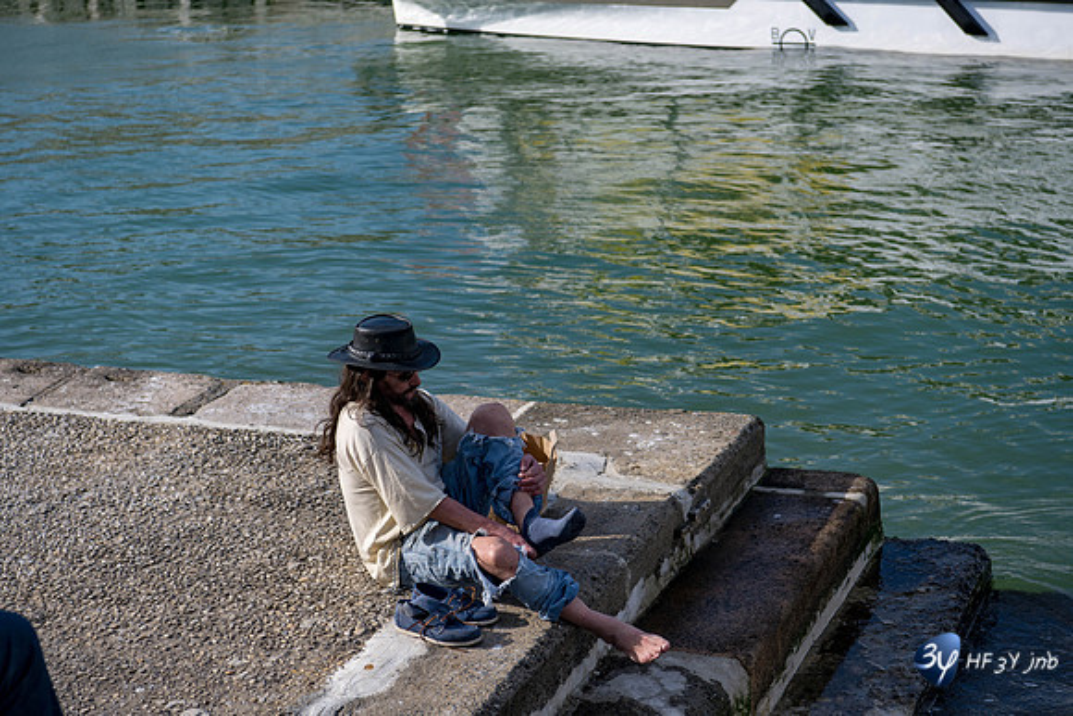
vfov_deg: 19.5
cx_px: 536
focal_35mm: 70
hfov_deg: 28.8
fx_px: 2087
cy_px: 358
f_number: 5
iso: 64
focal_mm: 70
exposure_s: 1/400
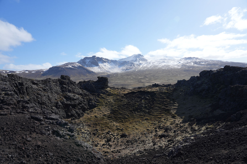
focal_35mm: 24
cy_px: 82
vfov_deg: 53.1
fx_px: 165
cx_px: 124
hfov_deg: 73.7
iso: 100
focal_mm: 24
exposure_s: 1/250
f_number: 8
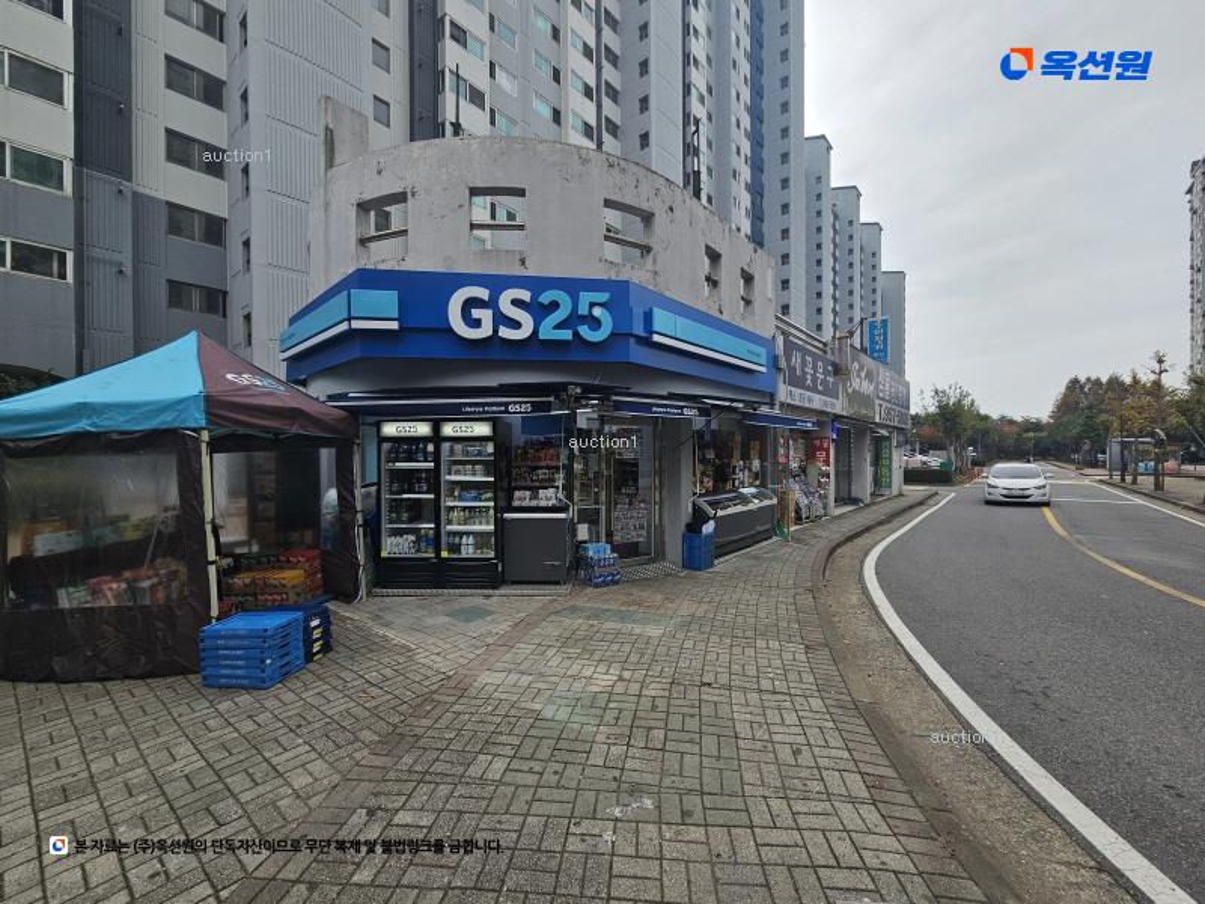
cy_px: 452
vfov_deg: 89.9
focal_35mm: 13
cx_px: 602
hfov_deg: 106.2
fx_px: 453
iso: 50
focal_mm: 2.2
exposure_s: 1/892
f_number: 2.2
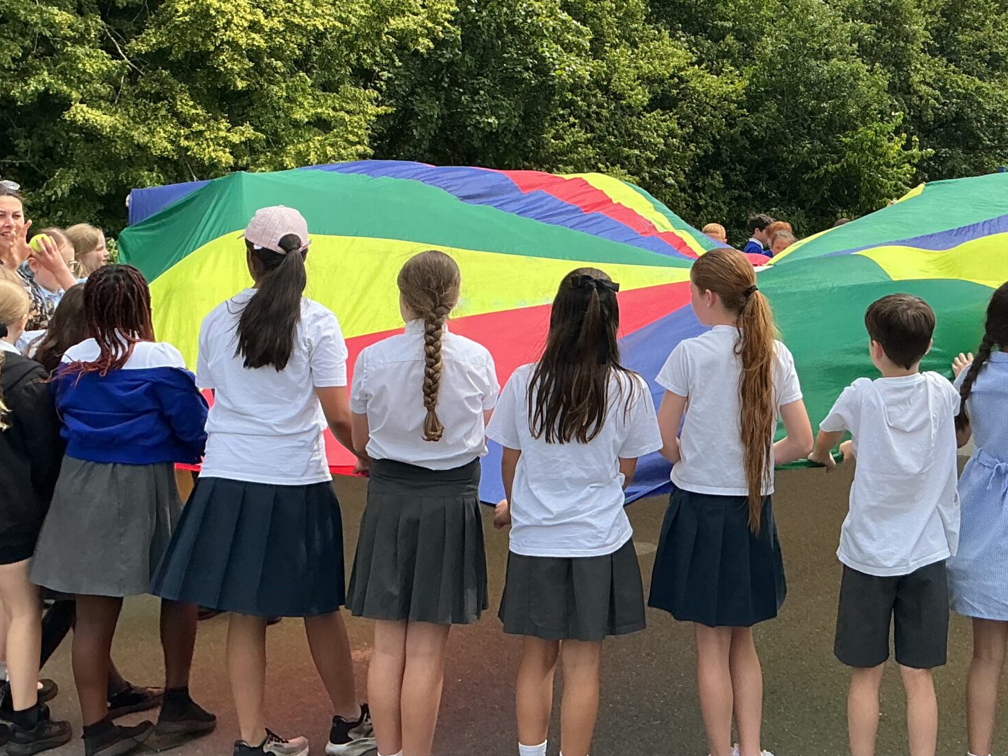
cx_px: 673
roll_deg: -1.5
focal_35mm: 51
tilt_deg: +4.1
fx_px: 1485
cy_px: 165
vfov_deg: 28.0
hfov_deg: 37.1
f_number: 1.8
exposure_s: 1/2141
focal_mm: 3
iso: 25
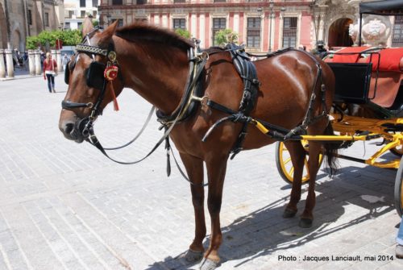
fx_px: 404
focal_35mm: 36
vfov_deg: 37.0
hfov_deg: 53.1
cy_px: 135
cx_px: 202
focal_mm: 24
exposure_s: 1/200
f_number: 5.6
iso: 100
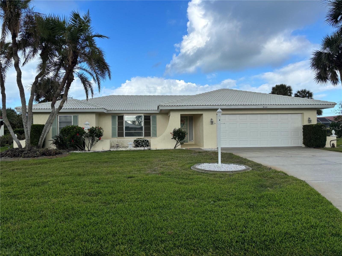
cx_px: 171
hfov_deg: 67.3
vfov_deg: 53.1
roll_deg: -0.2
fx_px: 257
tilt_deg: +1.1
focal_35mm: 26
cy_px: 128
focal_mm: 5.96
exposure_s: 1/1783
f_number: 1.6
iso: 50
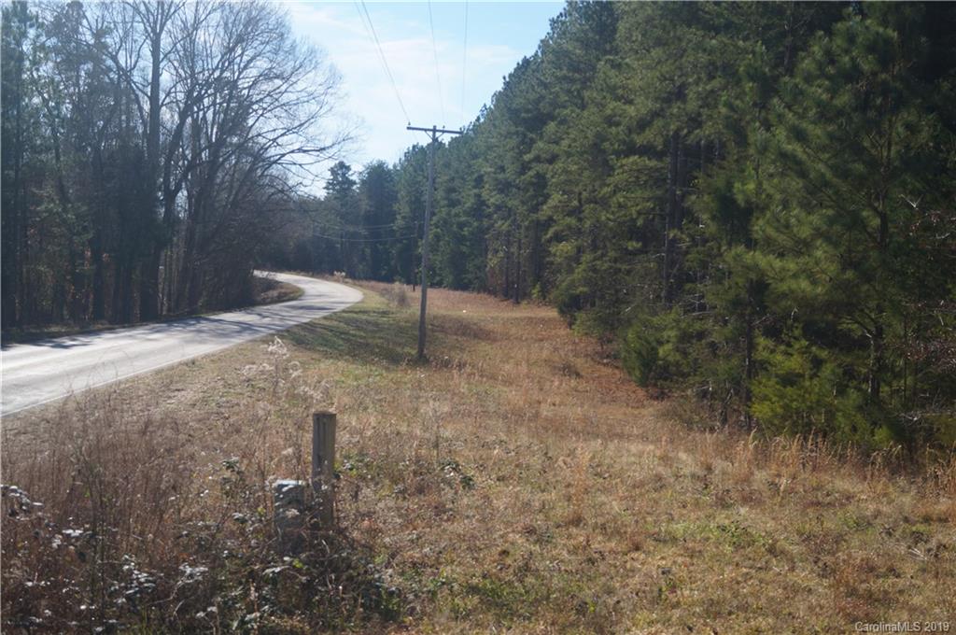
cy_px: 318
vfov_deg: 31.8
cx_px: 478
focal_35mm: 42
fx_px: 1114
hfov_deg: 46.5
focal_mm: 28
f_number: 4.5
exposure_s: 1/200
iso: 100
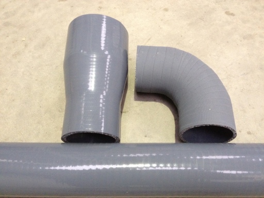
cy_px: 99
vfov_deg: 40.7
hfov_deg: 52.6
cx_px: 132
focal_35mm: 35
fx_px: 267
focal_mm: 4.28
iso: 320
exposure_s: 1/20
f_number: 2.4
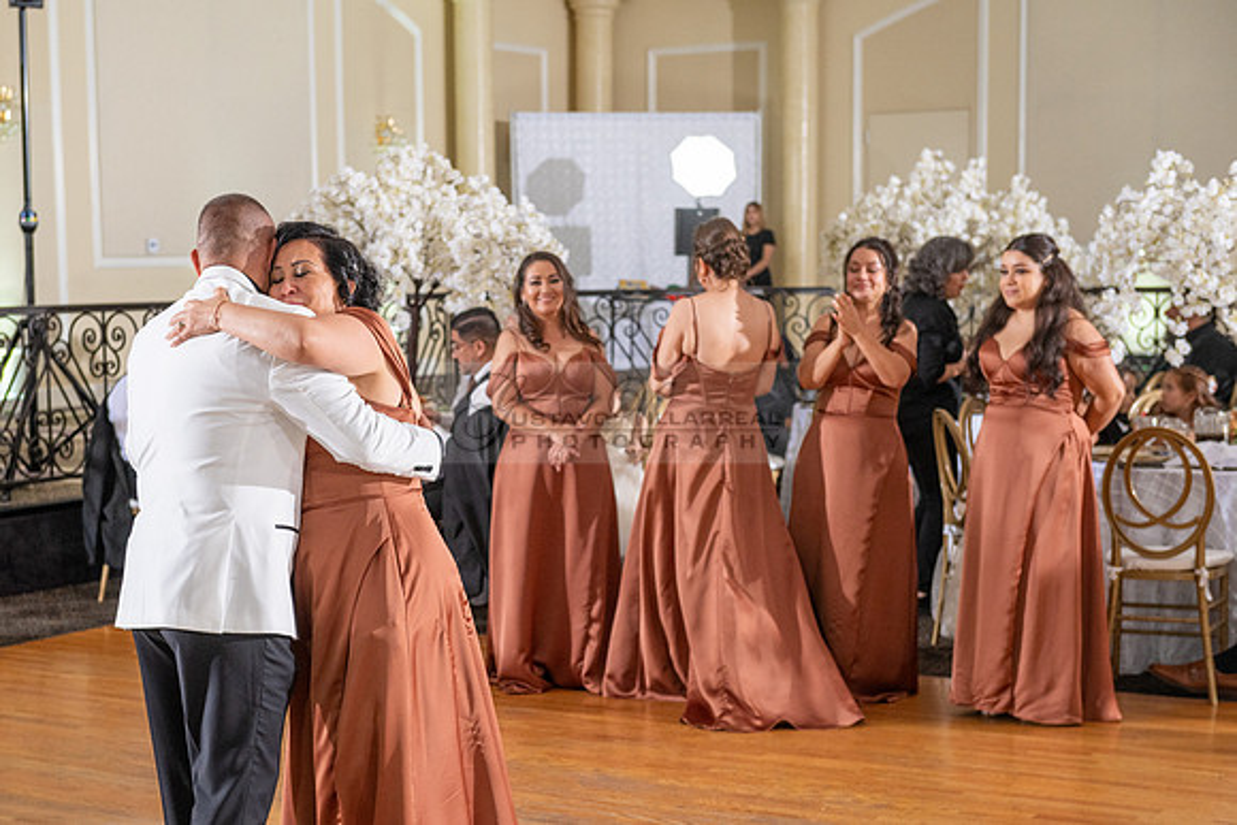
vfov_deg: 20.6
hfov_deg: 30.4
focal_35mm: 66
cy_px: 496
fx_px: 2271
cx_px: 494
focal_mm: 55
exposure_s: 1/160
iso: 800
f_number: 4
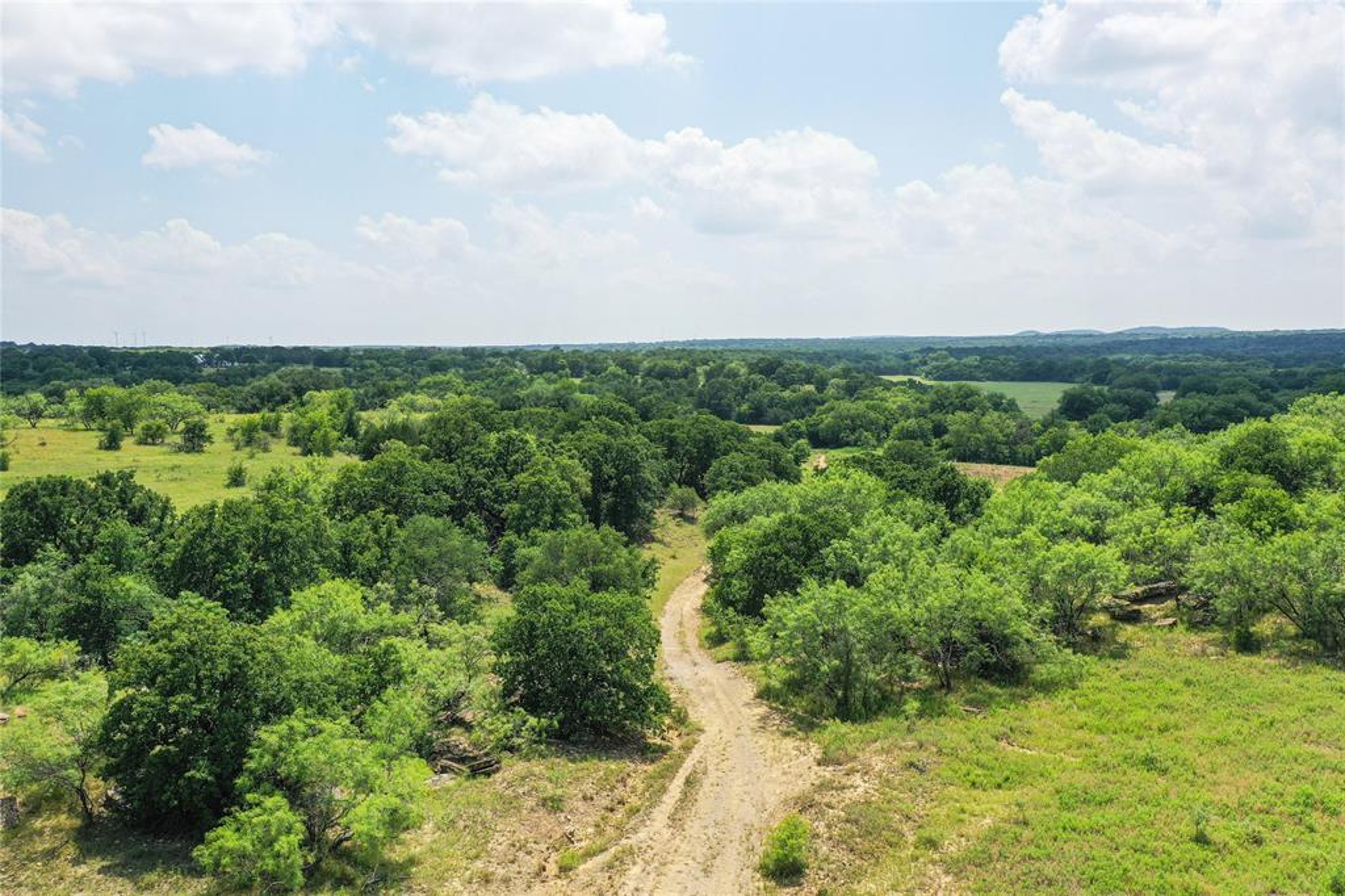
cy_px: 448
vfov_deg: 46.4
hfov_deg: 65.5
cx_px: 672
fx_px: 1046
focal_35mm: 28
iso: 100
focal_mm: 10.26
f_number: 6.3
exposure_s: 1/640
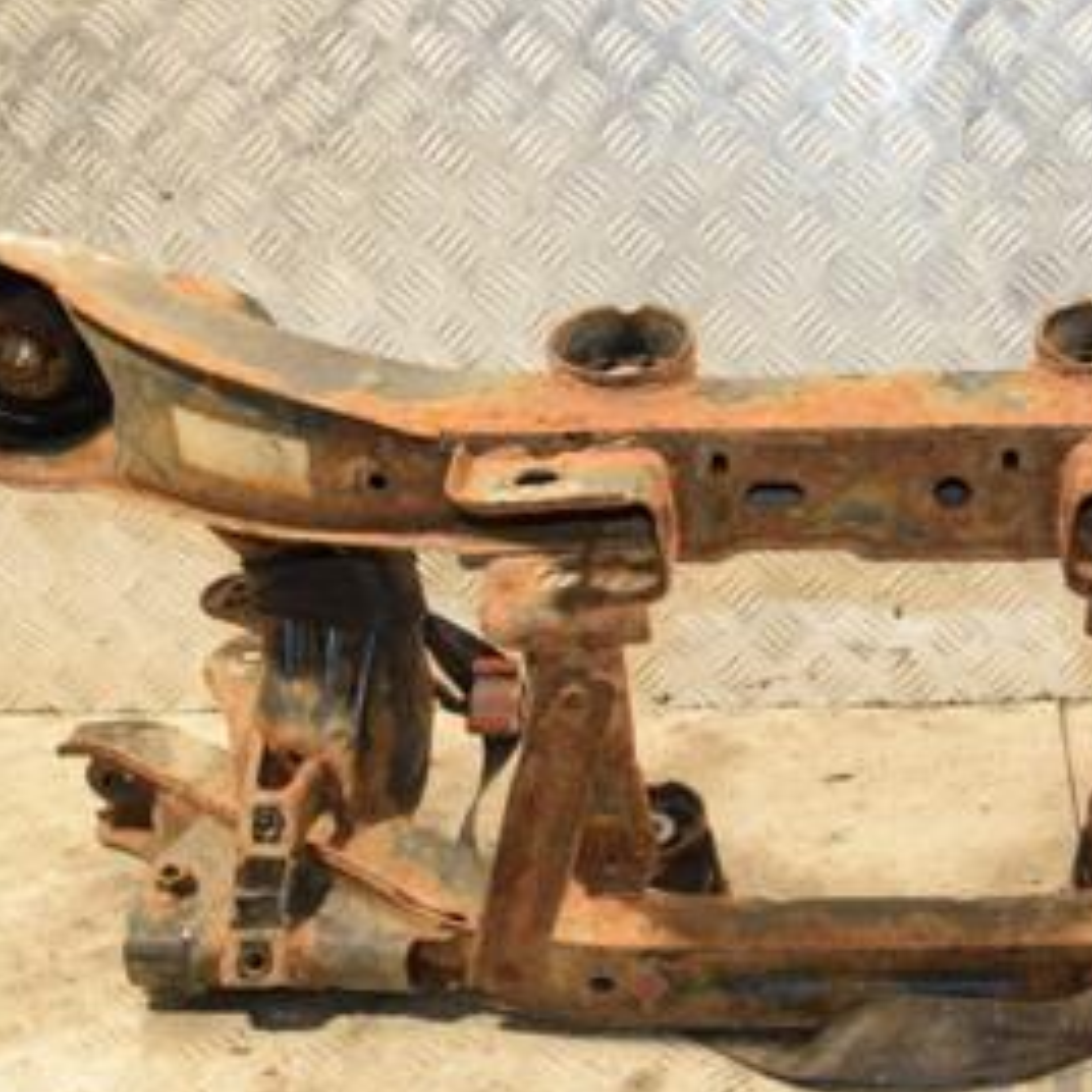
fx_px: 2140
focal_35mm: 60
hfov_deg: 28.2
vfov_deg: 28.6
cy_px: 587
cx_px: 815
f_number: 5
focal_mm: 21
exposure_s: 1/160
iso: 800
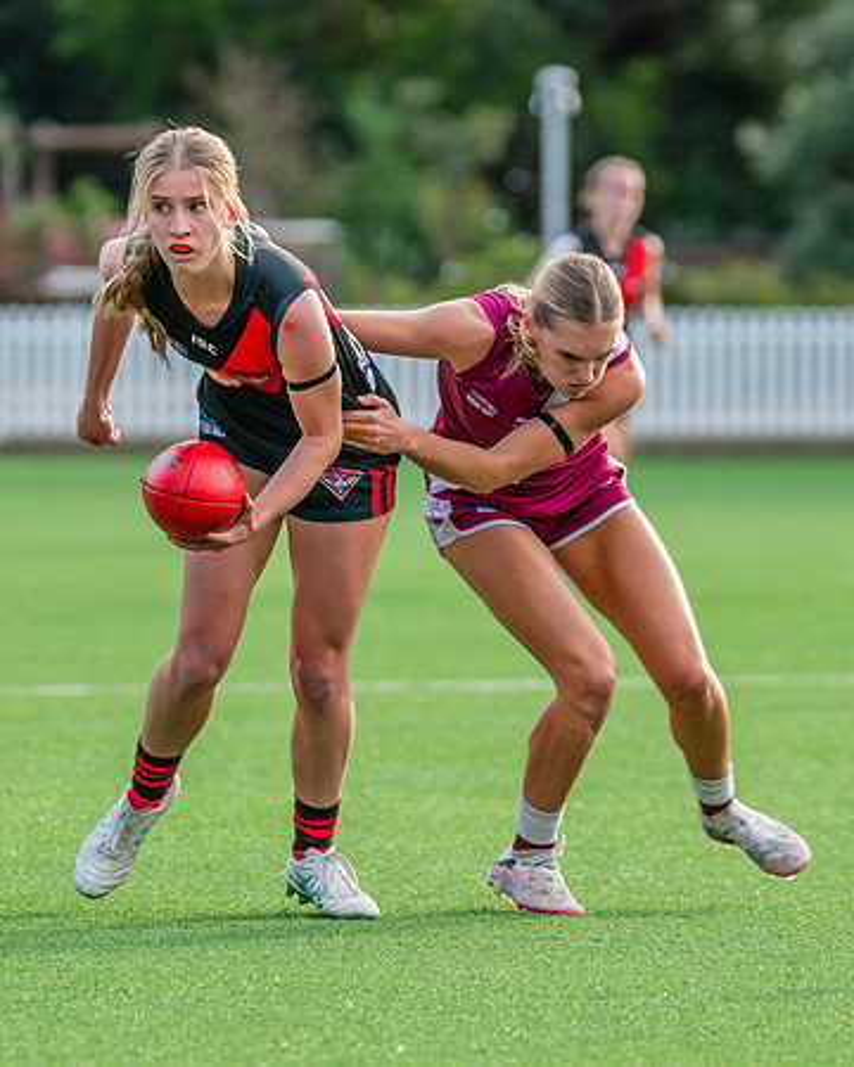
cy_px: 454
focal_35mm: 455
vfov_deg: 4.2
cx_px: 300
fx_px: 14388
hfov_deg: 3.4
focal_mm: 250
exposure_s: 1/1000
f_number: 5
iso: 800
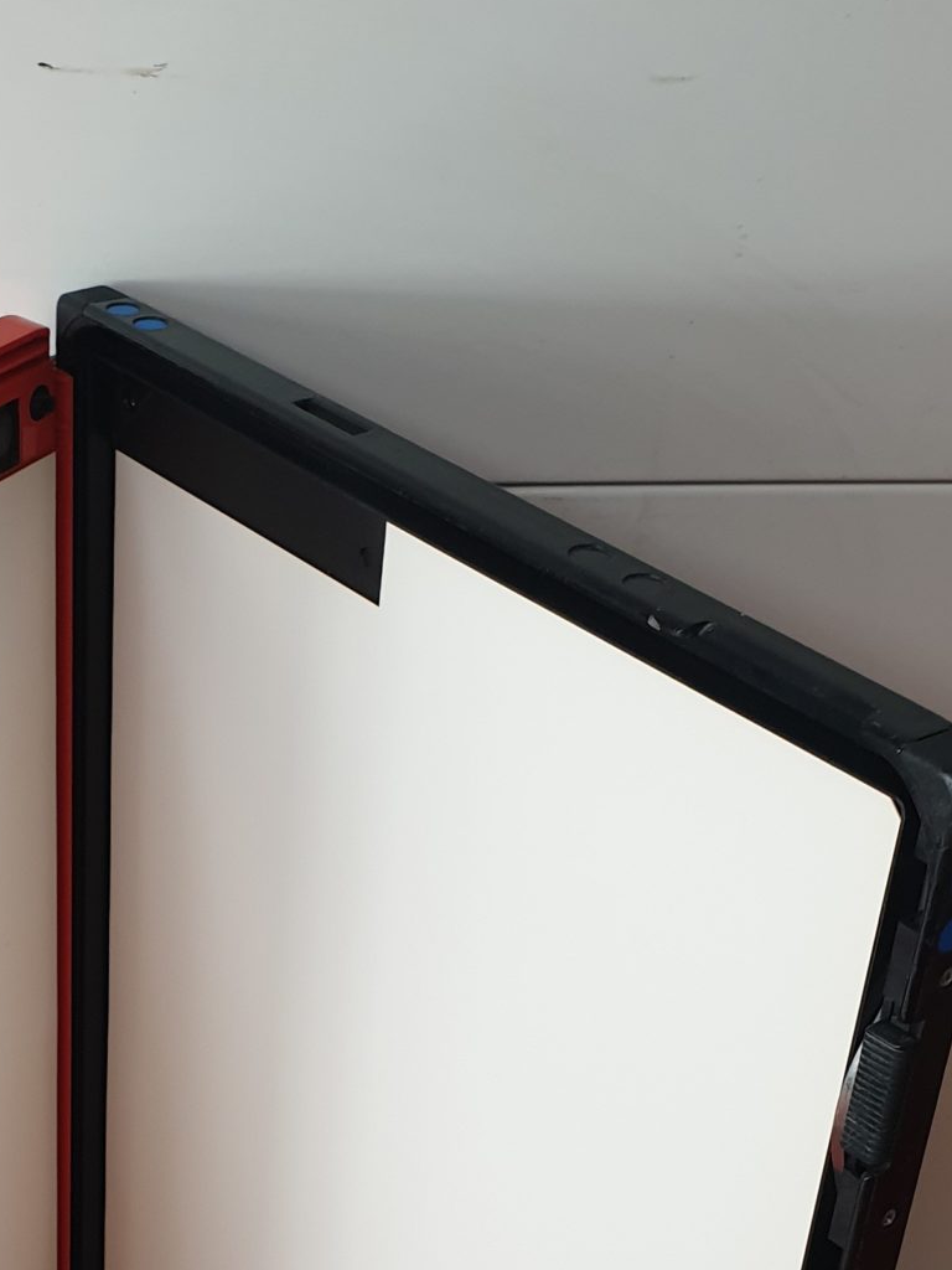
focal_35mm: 65
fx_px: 2383
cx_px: 81
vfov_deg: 28.8
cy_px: 1112
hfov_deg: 22.0
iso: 100
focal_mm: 4.3
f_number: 2.4
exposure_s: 1/50
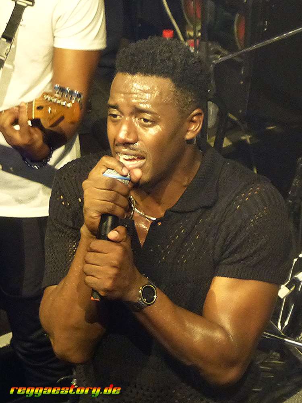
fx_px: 1605
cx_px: 151
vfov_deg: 14.3
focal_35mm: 138
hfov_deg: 10.7
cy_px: 202
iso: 400
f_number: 2.8
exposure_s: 1/13
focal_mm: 24.8
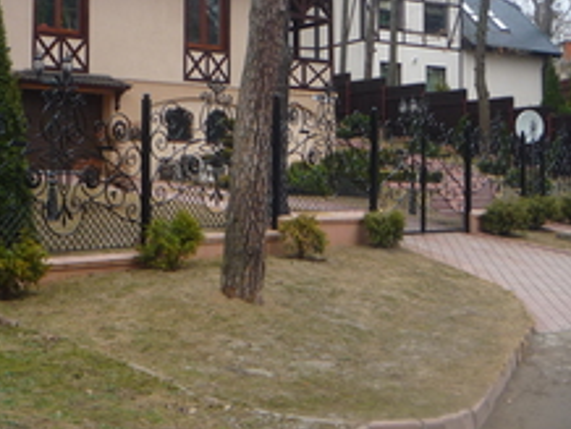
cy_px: 152
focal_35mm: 62
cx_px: 270
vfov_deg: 23.6
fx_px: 1024
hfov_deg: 31.2
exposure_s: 1/100
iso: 100
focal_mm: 5.2
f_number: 3.5
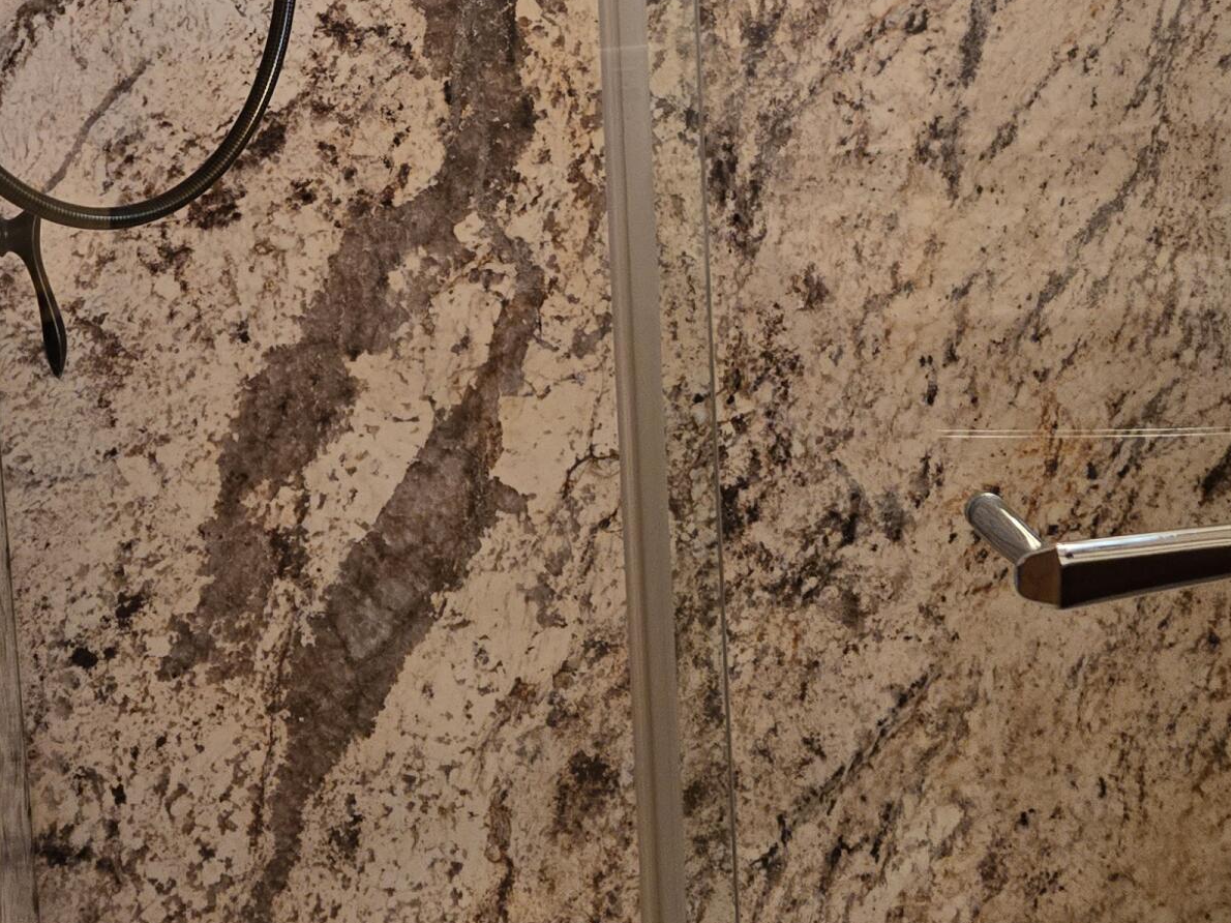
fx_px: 2062
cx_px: 341
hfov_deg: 32.7
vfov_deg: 24.3
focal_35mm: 58
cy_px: 33
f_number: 1.8
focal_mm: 5.4
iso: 500
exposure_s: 1/120
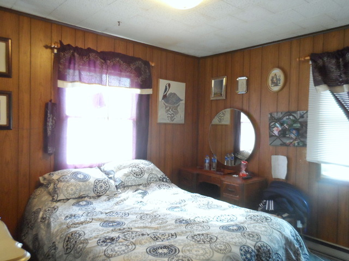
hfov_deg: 71.6
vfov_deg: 56.8
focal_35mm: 24
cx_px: 174
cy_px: 130
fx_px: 242
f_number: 3.2
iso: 480
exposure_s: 1/30
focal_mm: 4
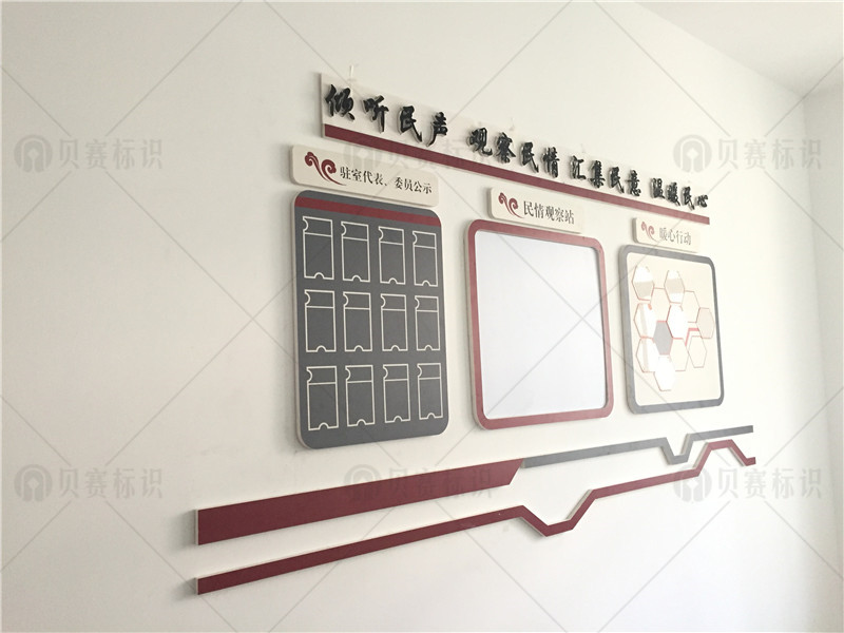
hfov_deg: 61.7
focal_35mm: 29
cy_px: 316
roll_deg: +0.0
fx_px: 707
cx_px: 422
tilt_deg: +6.0
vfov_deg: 48.2
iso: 250
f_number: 2.2
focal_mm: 4.15
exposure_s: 1/20
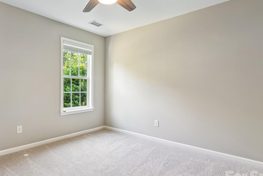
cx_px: 107
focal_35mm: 22
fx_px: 158
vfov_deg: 58.0
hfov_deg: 78.6
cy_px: 88
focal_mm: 16.5
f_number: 13
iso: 100
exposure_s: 1.6
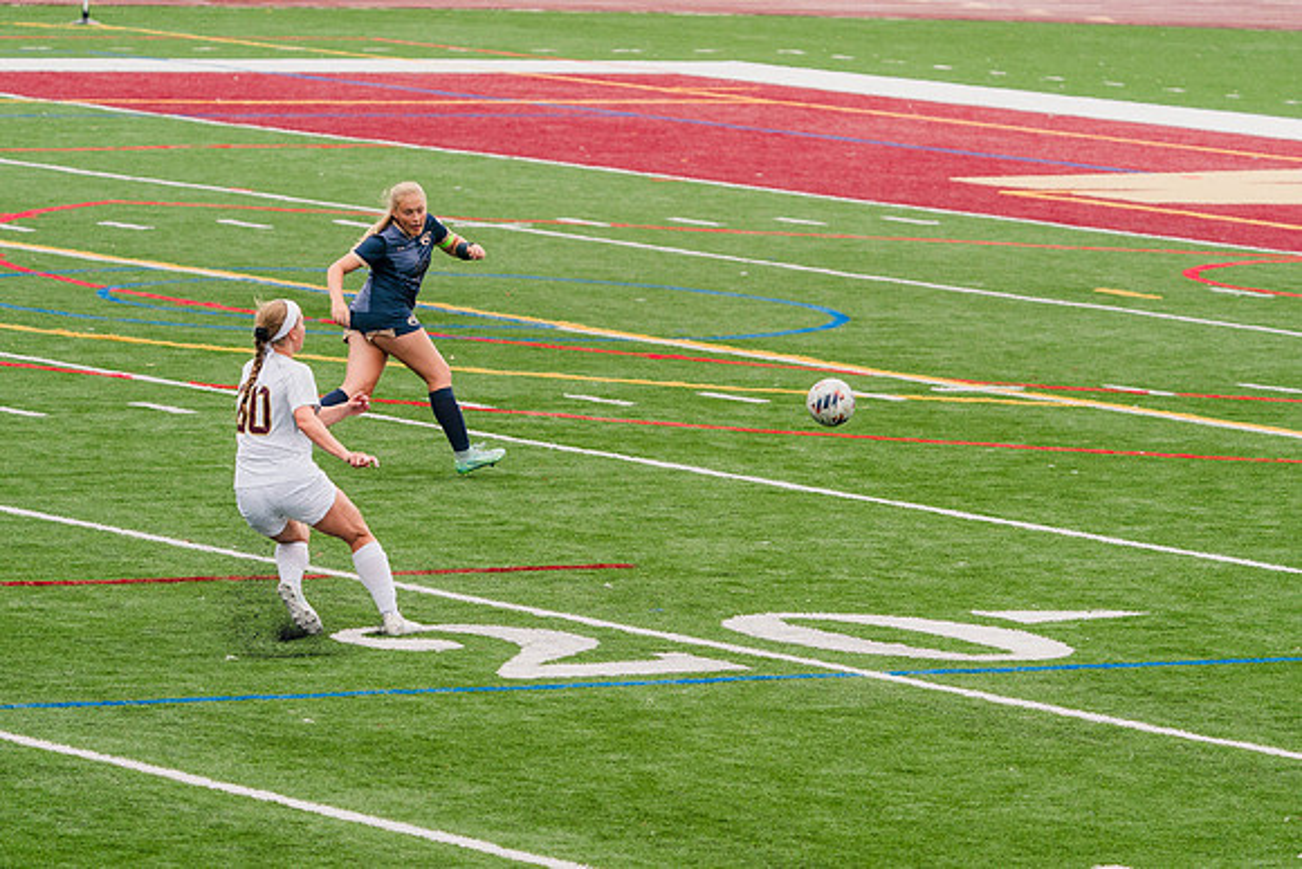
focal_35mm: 264
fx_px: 9536
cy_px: 453
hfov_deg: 7.8
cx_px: 681
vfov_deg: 5.2
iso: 500
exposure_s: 1/1600
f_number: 5.6
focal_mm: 200
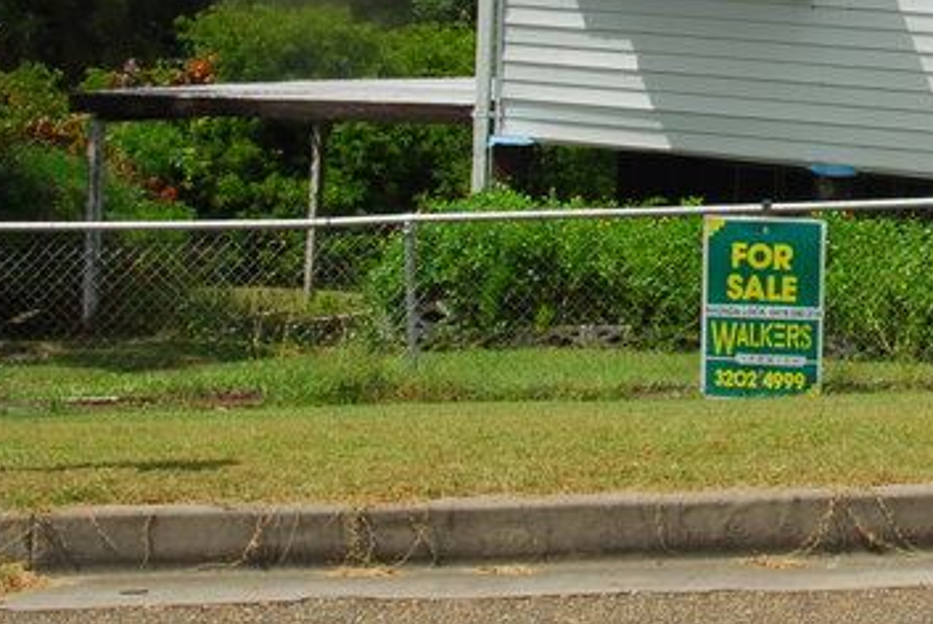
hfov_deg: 19.0
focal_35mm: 102
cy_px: -112
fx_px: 2646
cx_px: 1074
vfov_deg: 13.1
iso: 100
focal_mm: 24
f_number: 16
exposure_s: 1/60
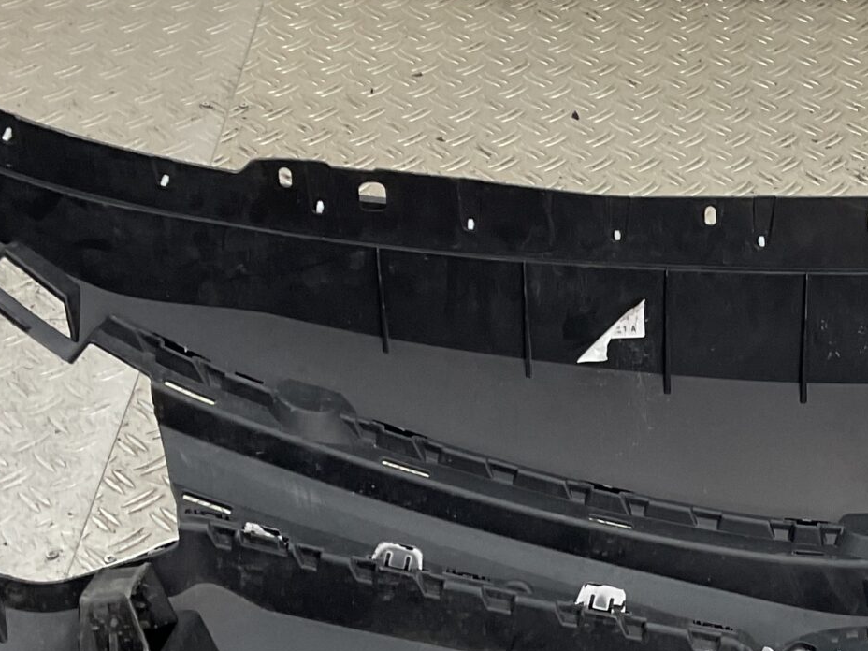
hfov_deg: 23.6
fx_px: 2006
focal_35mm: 80
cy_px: 409
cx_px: 813
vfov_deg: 18.4
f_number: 1.8
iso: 40
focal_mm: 3
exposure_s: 1/120
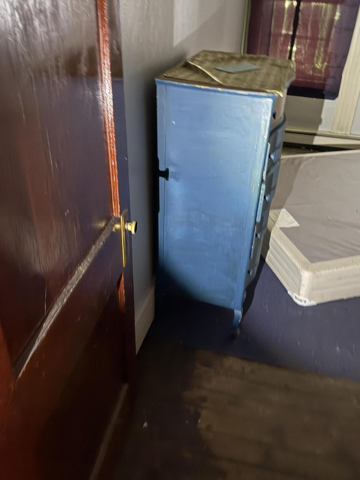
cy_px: 221
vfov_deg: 61.6
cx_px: 207
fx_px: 402
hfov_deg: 48.1
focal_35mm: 29
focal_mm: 6.76
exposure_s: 1/17
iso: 1250
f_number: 1.78
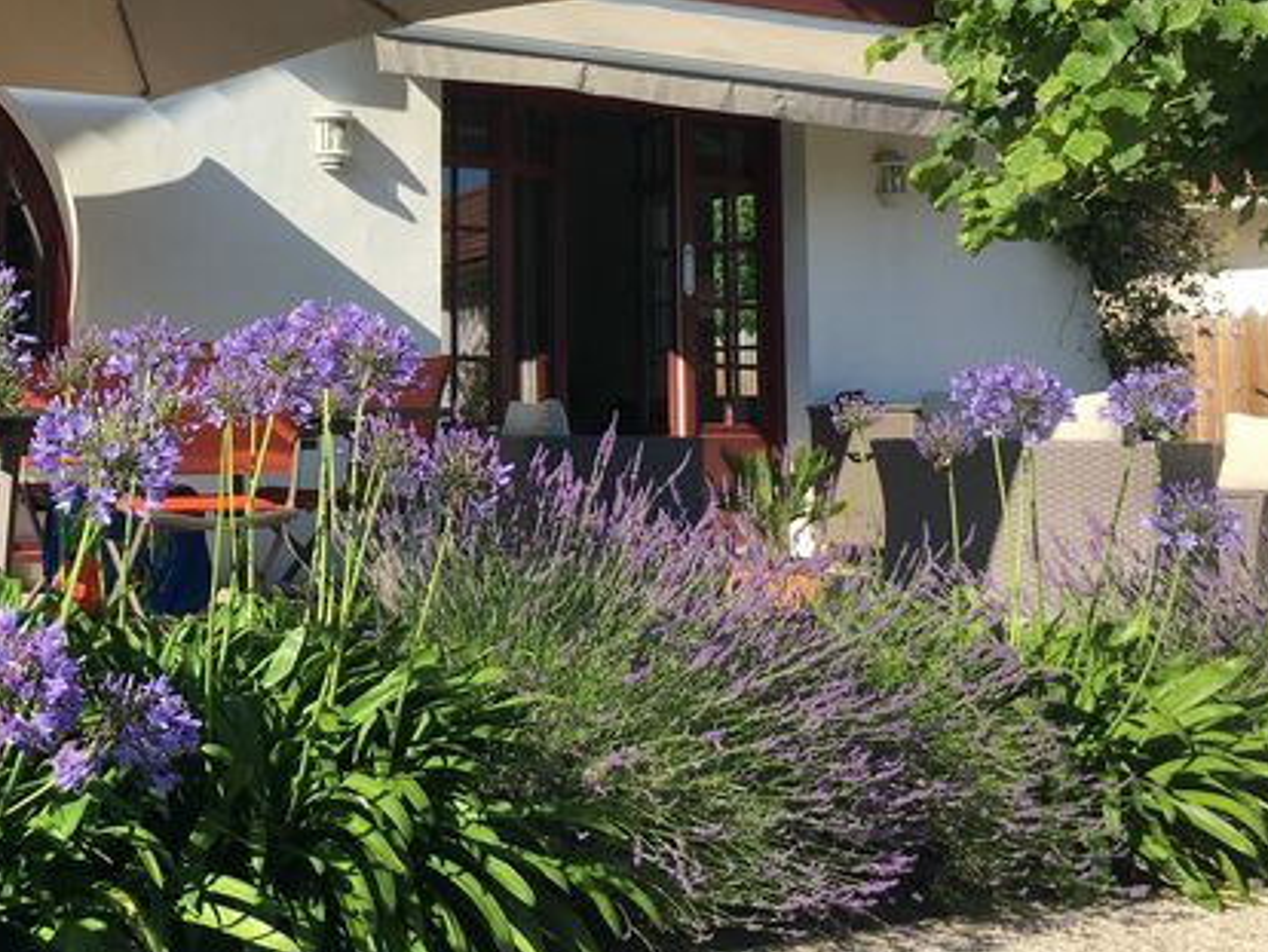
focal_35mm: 56
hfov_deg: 33.5
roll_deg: -0.7
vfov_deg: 25.6
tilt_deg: +6.3
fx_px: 2052
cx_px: 279
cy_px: 181
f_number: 2.2
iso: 25
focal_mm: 4.15
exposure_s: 1/1068
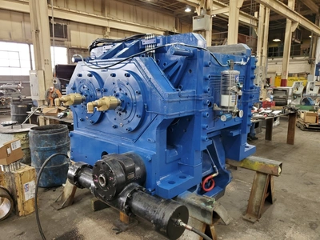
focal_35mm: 26
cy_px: 120
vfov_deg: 53.1
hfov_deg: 67.3
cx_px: 160
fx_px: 240
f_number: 1.5
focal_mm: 4.3
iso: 250
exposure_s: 1/39
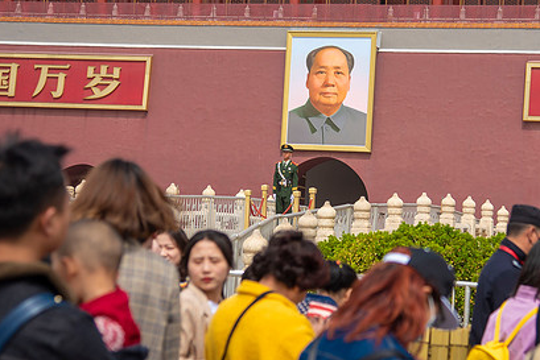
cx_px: 335
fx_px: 1455
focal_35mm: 97
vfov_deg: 14.1
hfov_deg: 21.0
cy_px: 131
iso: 100
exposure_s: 1/1250
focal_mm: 62
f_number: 4
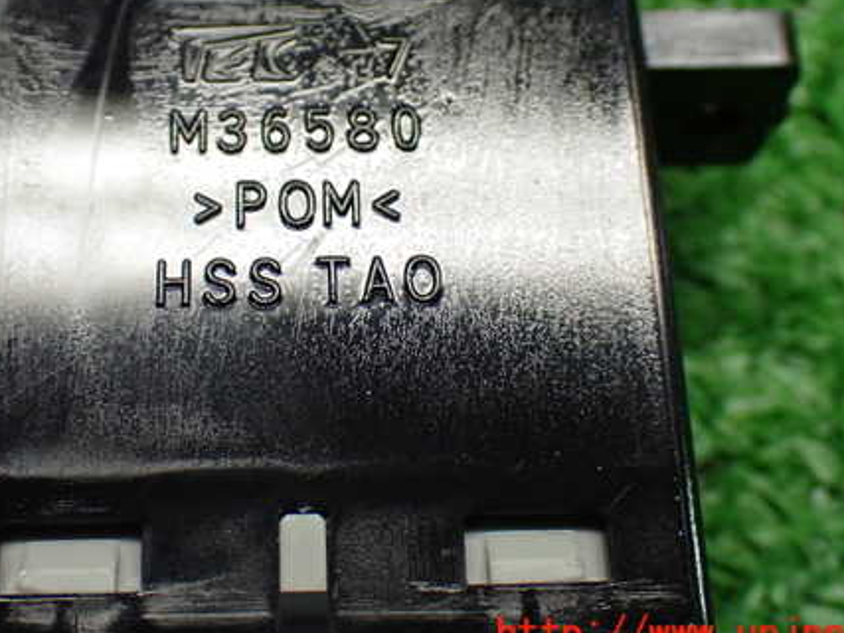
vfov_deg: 22.2
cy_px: 216
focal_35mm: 66
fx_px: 1609
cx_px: 350
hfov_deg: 29.3
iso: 800
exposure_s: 1/125
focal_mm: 8.4
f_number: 3.1
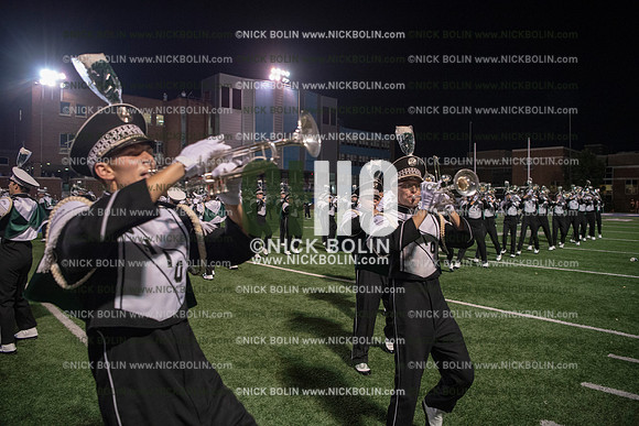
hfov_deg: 73.7
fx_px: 426
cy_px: 213
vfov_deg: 53.2
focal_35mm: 24
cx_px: 320
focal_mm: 24
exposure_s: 1/500
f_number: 3.2
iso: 3200
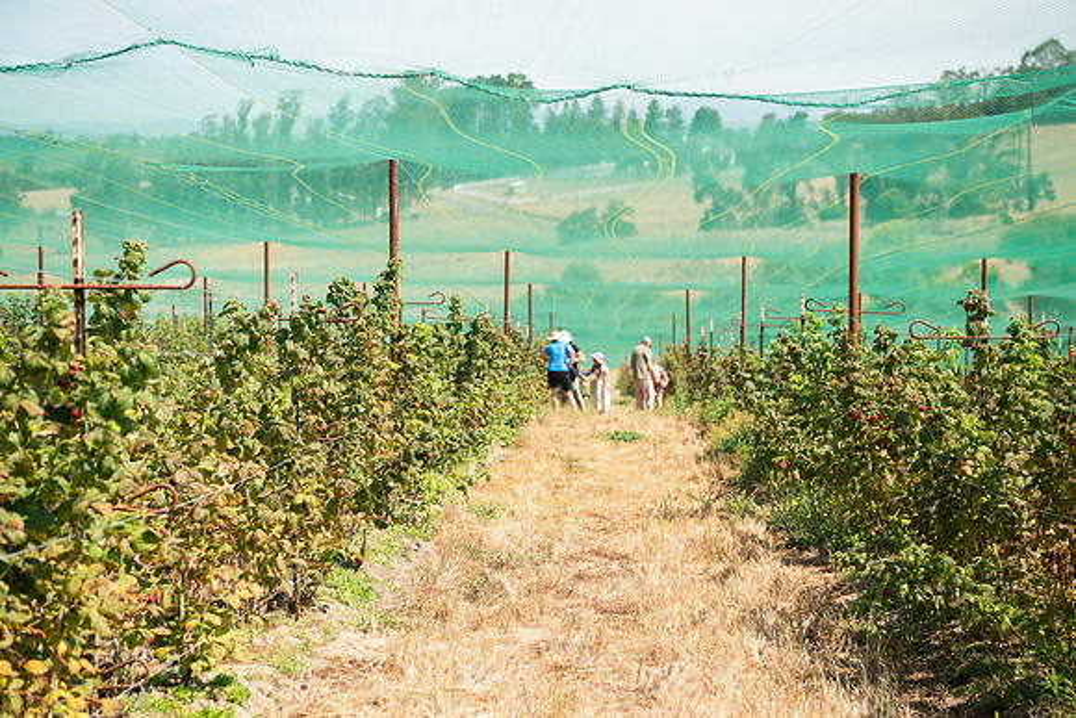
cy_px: 359
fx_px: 2093
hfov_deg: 28.8
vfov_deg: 19.5
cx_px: 538
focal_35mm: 70
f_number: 4
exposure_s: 1/3200
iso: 500
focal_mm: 70
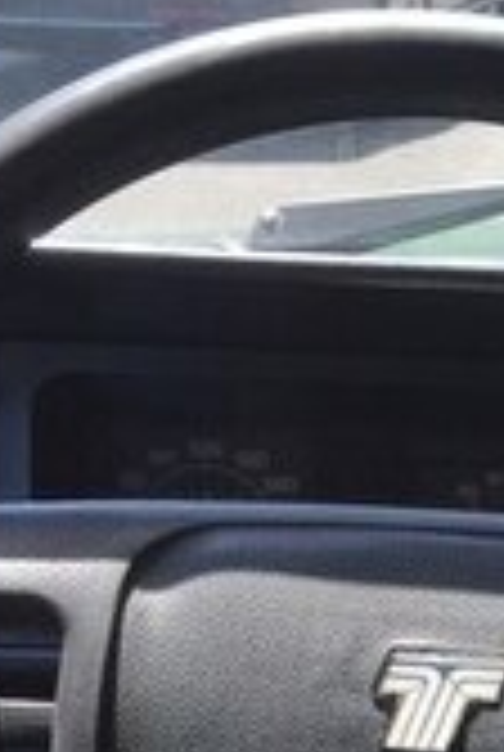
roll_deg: -4.3
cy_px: 880
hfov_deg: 10.1
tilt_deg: -22.6
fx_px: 2489
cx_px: 1202
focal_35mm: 119
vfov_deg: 16.5
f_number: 2.2
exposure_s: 1/311
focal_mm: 4.15
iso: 32
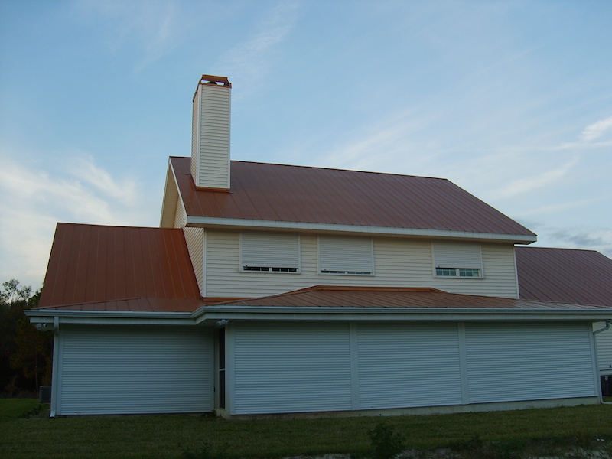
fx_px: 619
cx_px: 306
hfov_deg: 52.6
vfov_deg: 40.7
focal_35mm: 35
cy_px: 230
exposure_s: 1/180
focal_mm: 5.8
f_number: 2.8
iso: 50
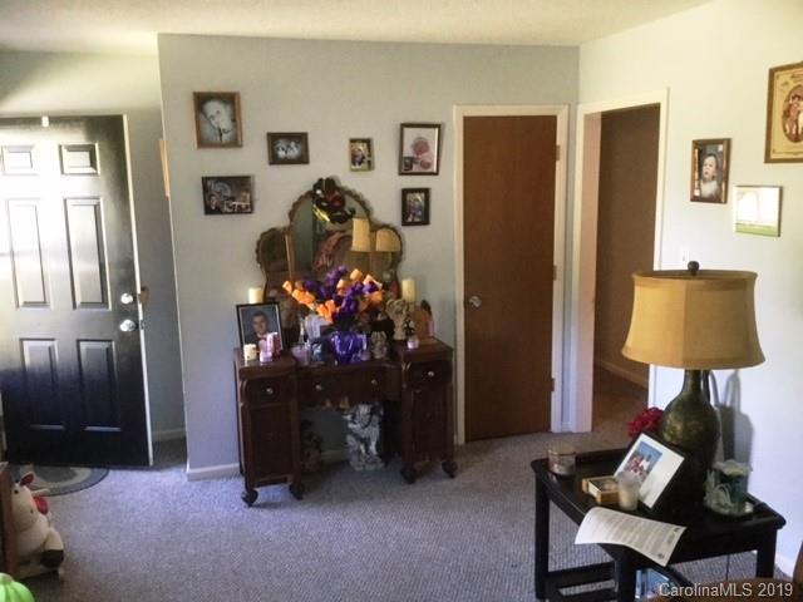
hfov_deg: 58.4
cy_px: 301
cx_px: 402
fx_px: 719
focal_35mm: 31
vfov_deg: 45.4
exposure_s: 1/30
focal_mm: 3.3
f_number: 2.4
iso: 200
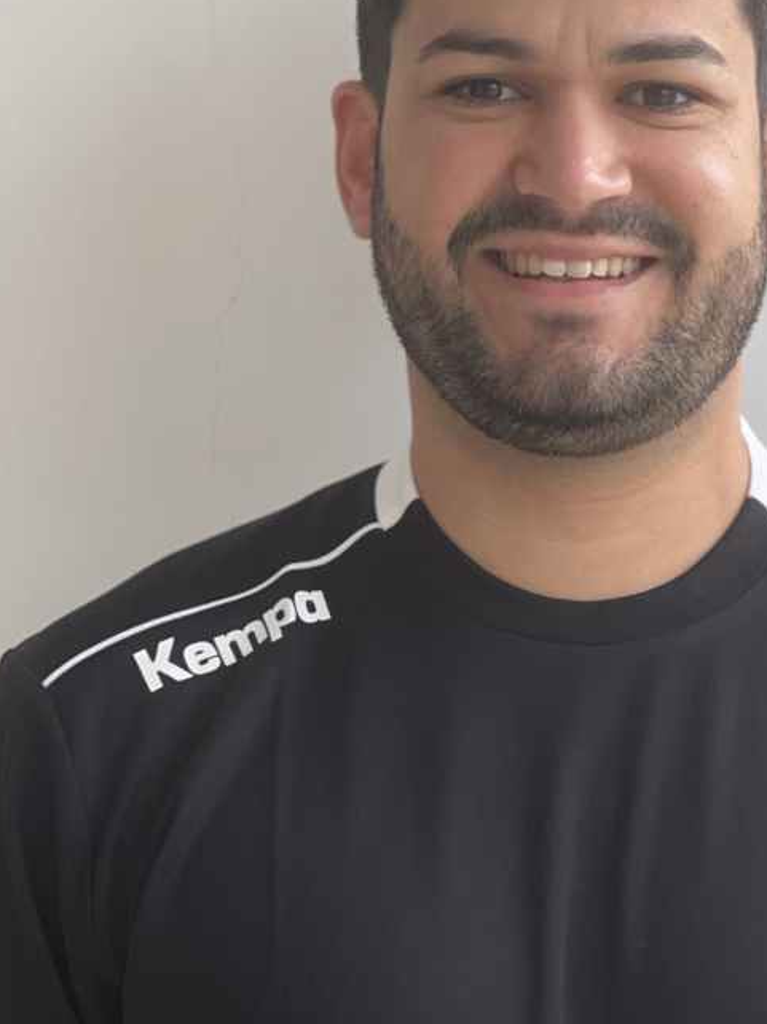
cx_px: 550
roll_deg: +1.2
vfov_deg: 13.7
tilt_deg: -0.2
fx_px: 4257
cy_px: 565
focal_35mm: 144
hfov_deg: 10.3
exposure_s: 1/121
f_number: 2.8
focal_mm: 9
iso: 125
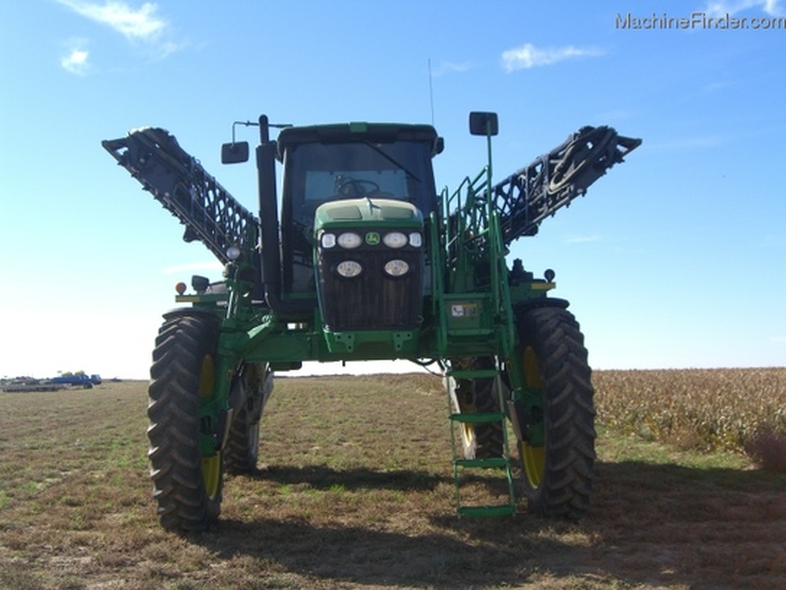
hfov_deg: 41.2
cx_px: 393
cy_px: 295
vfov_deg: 31.5
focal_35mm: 46
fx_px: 1044
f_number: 4.4
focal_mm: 9.5
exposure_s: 1/400
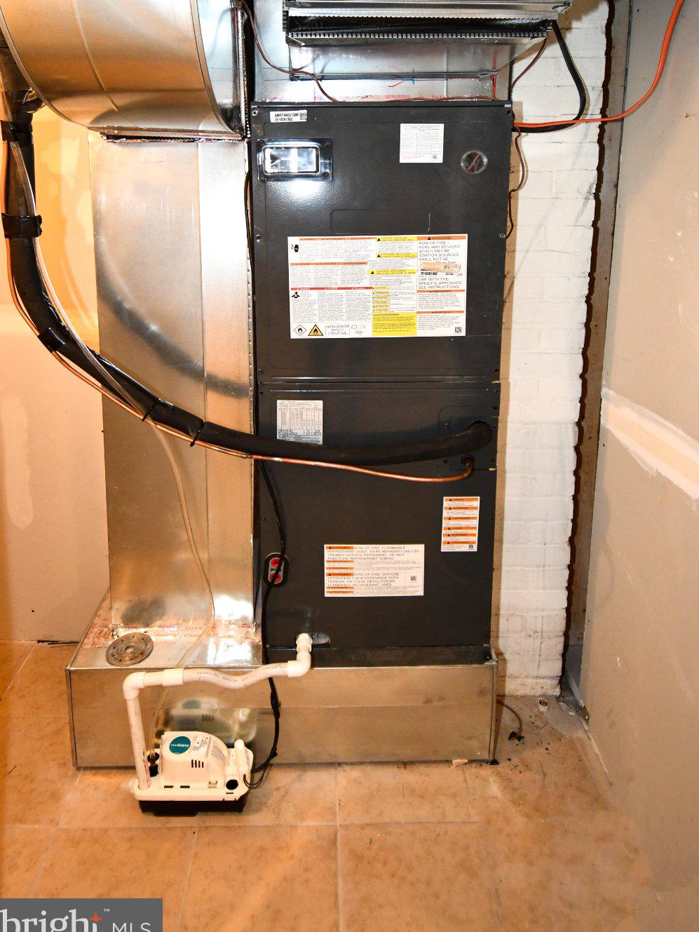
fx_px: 538
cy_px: 417
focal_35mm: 20
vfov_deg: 81.5
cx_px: 346
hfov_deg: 66.0
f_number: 4
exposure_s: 1/60
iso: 1600
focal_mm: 12
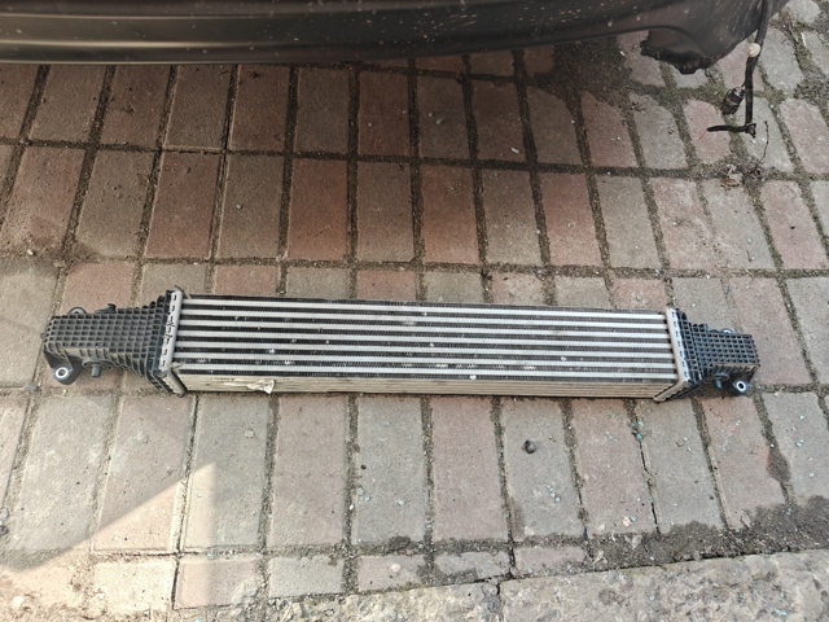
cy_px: 311
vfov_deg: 56.8
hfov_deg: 71.6
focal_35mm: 24
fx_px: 575
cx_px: 414
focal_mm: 5.59
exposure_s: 1/183
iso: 200
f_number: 1.8
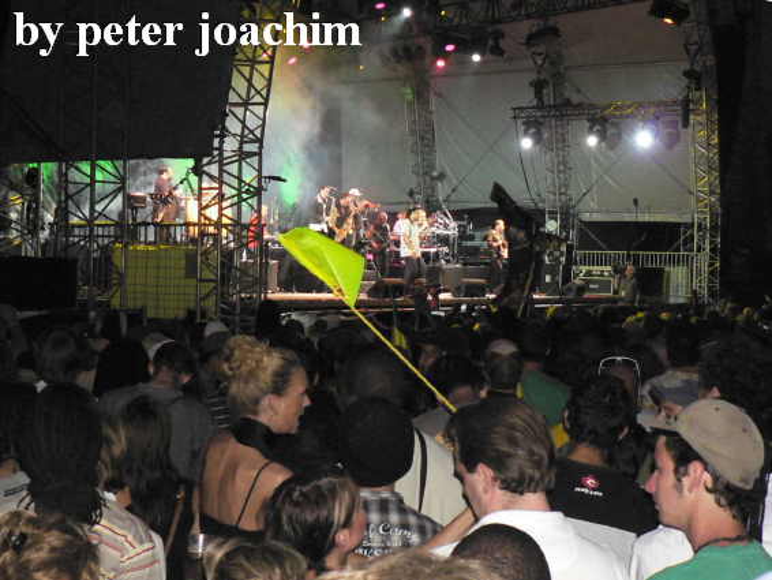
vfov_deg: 29.7
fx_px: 1093
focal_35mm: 49
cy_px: 290
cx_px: 386
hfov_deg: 38.9
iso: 400
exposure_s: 1/60
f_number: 2.8
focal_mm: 8.3
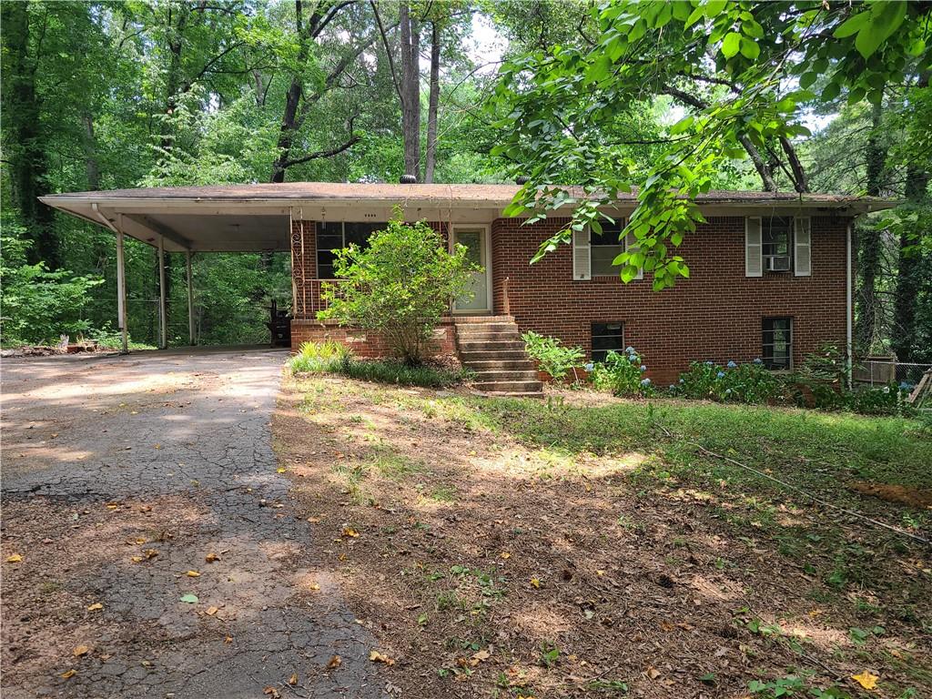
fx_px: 700
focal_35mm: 26
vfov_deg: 53.1
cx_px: 466
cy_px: 350
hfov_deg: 67.3
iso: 40
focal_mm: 5.4
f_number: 1.8
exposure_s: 1/146
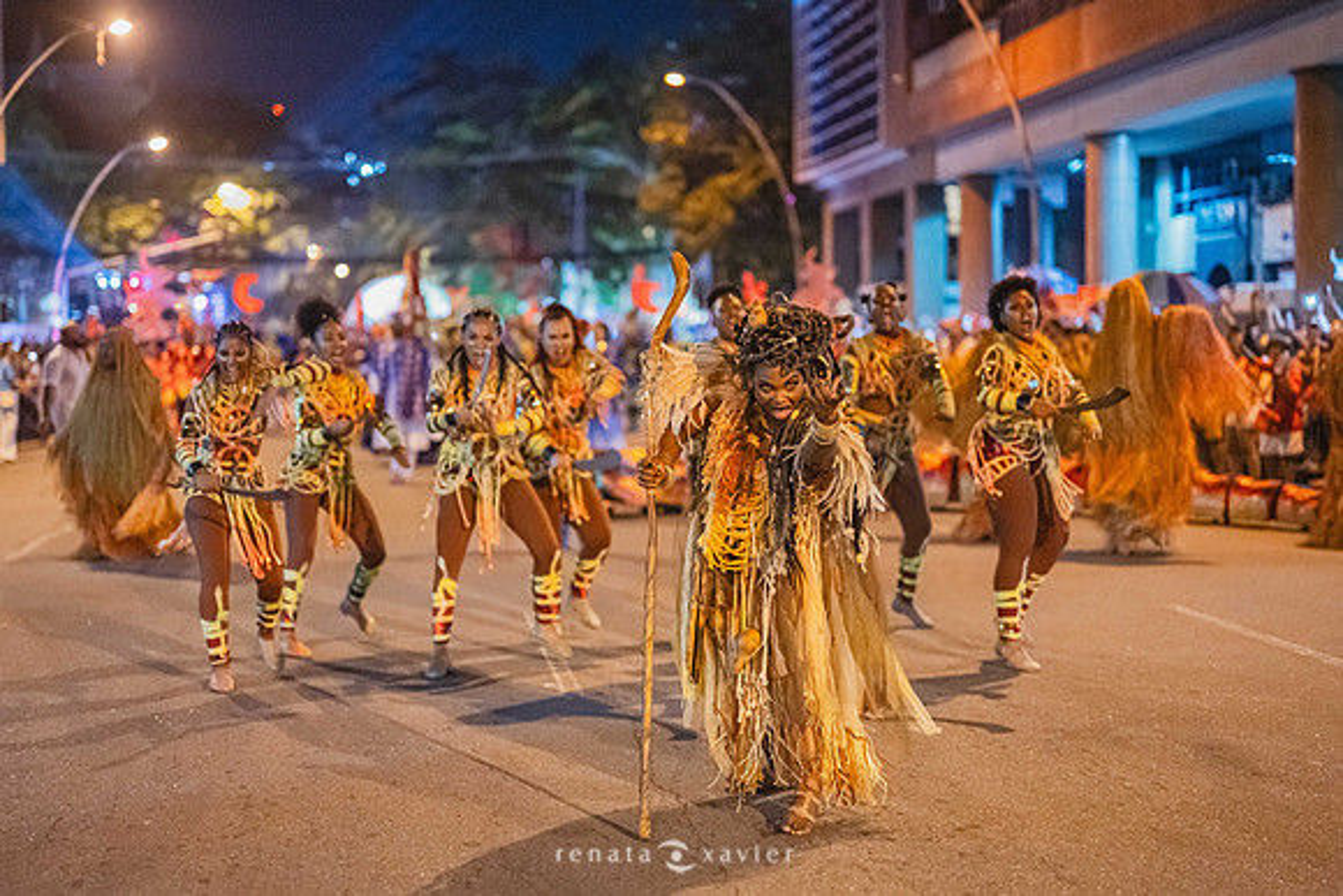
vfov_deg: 24.2
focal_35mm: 56
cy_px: 452
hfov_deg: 35.6
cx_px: 602
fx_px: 2090
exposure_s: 1/320
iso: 6400
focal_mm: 50
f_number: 1.2
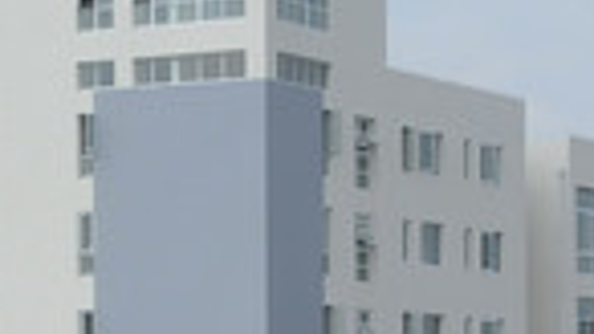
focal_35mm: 180
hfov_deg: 11.9
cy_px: 338
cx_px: 130
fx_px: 2834
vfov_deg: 6.7
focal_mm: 28
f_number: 13
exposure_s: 1/640
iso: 800
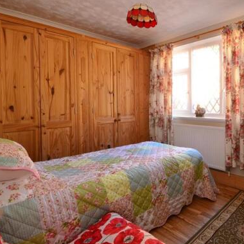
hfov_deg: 65.5
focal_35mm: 22
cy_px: 106
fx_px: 175
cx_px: 182
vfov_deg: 69.3
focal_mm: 10
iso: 200
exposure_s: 1/2.5
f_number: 11
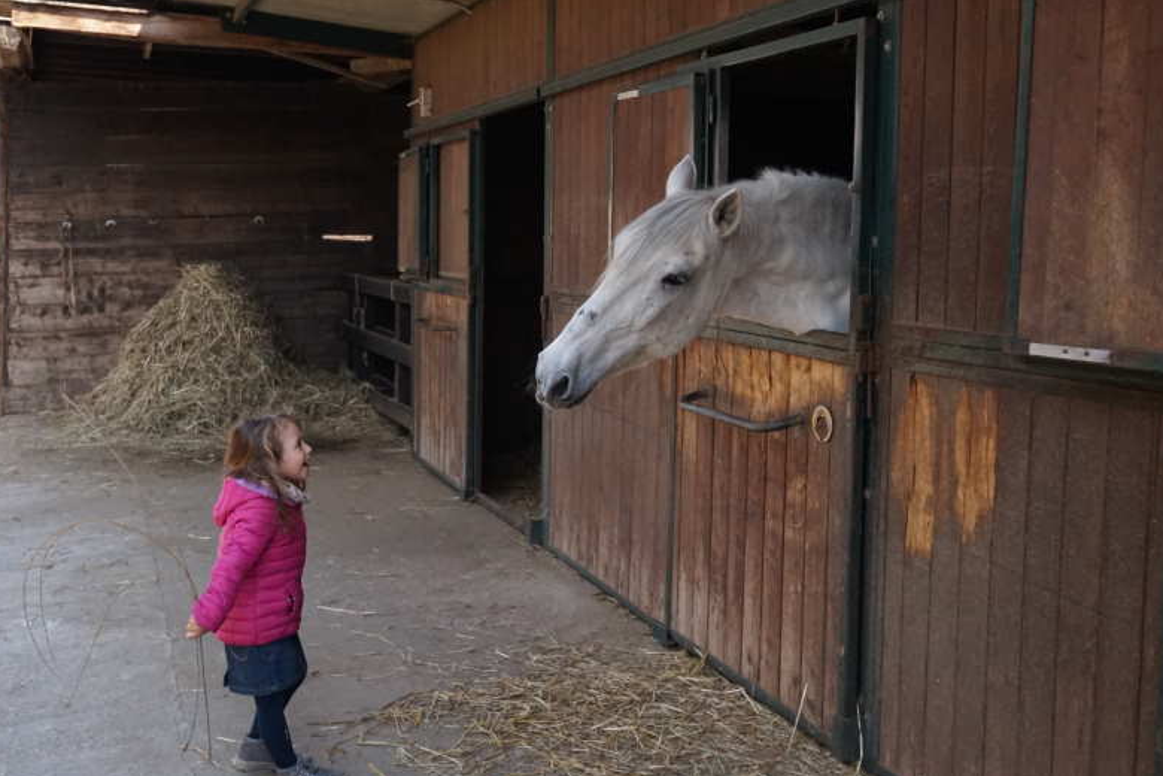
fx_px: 1341
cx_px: 582
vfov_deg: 32.2
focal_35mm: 42
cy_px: 383
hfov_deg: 46.9
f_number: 7.1
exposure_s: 1/2000
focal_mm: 27
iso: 2500
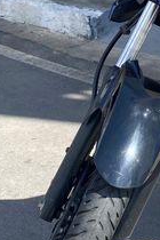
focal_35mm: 123
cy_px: -31
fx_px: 820
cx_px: 220
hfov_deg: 10.8
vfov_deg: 16.1
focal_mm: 4.25
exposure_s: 1/1193
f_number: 1.8
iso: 32
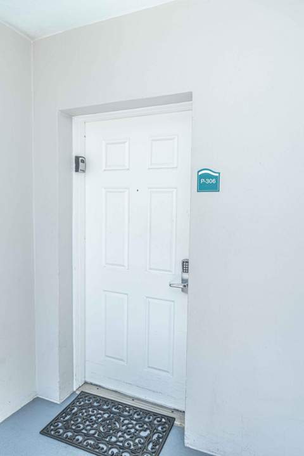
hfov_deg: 53.2
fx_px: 304
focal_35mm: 24
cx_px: 152
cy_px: 228
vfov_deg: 73.7
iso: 400
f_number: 7.1
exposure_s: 1/200
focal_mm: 24
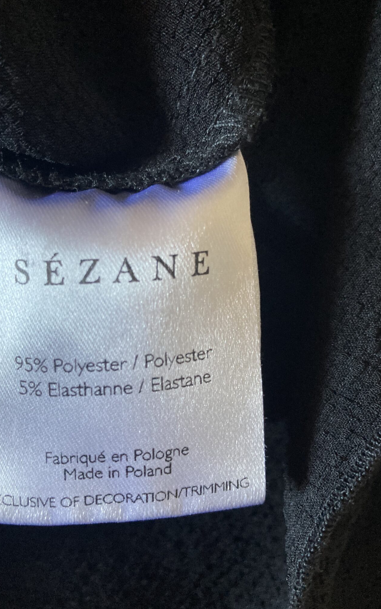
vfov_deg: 62.9
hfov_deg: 41.7
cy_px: 308
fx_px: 498
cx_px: 160
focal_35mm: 30
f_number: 1.8
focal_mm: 3.99
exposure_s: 1/60
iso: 250
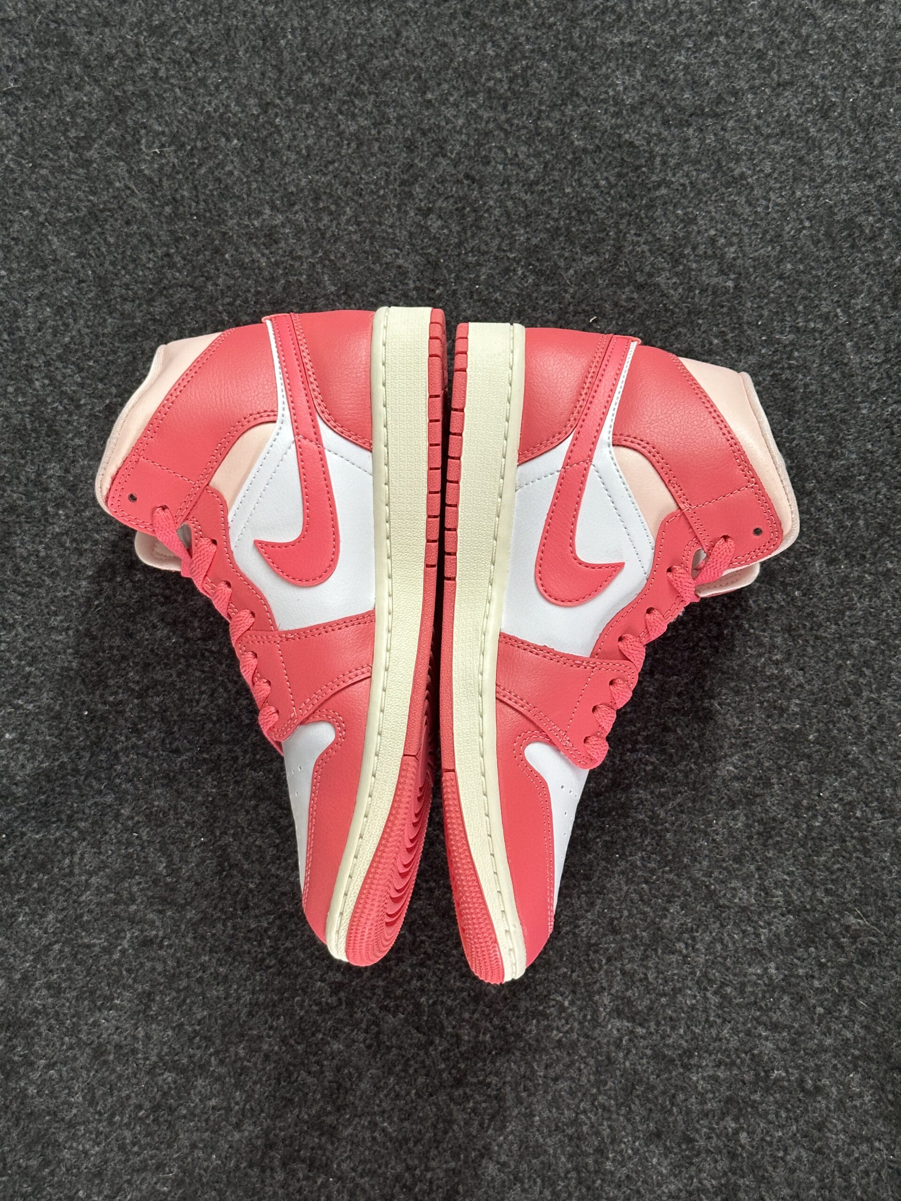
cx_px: 450
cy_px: 600
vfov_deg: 39.7
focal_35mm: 48
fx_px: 1666
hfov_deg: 30.3
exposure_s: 1/50
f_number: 1.78
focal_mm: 6.86
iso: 250
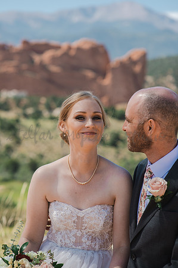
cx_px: 89
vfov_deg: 23.9
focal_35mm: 85
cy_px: 134
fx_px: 632
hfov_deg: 16.0
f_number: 3.2
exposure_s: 1/500
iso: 100
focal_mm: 85
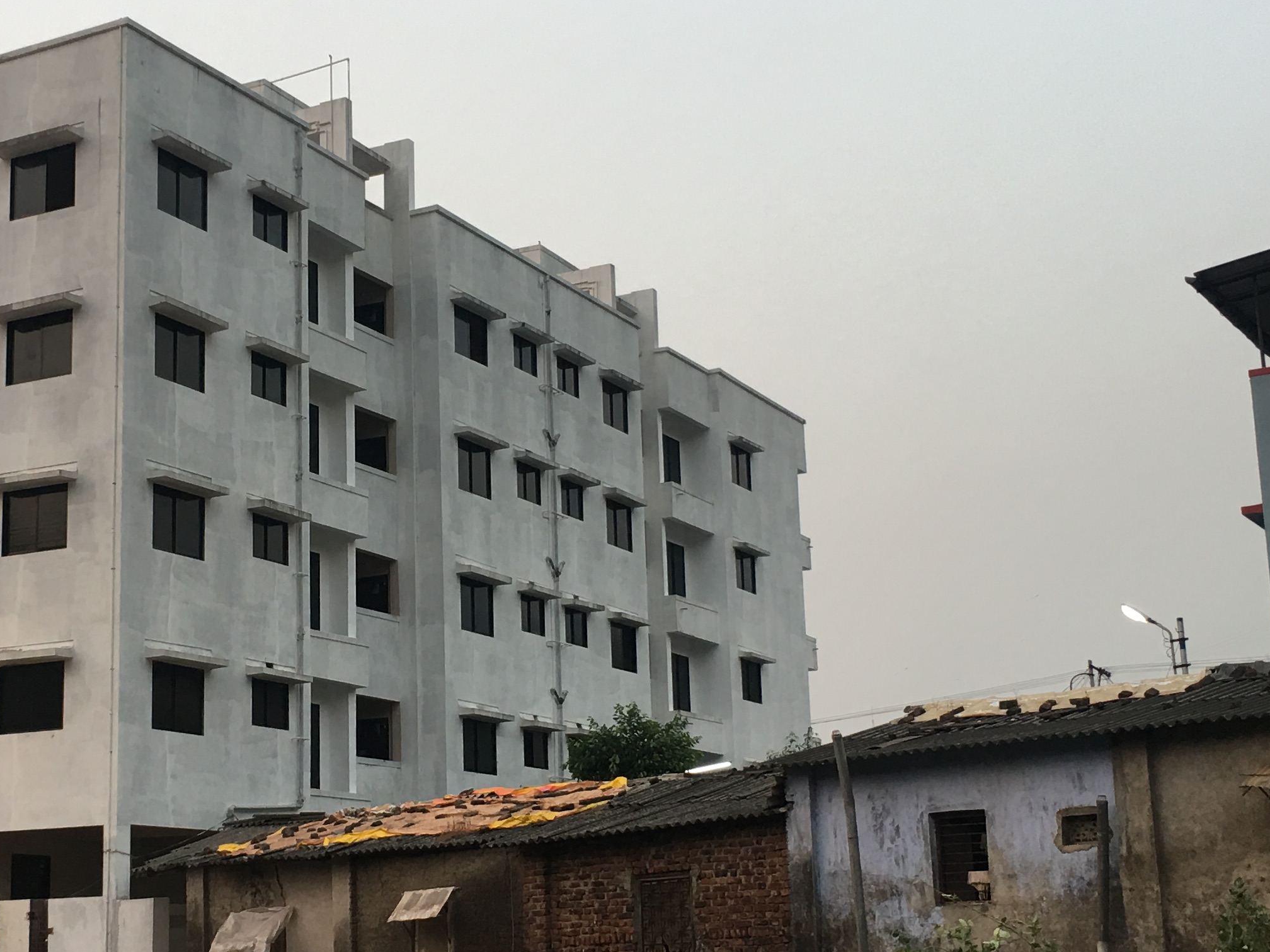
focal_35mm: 58
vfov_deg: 25.2
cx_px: 460
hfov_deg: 33.0
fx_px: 2128
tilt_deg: +12.1
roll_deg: +1.7
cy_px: 536
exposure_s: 1/33
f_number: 2.2
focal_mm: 4.15
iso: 25
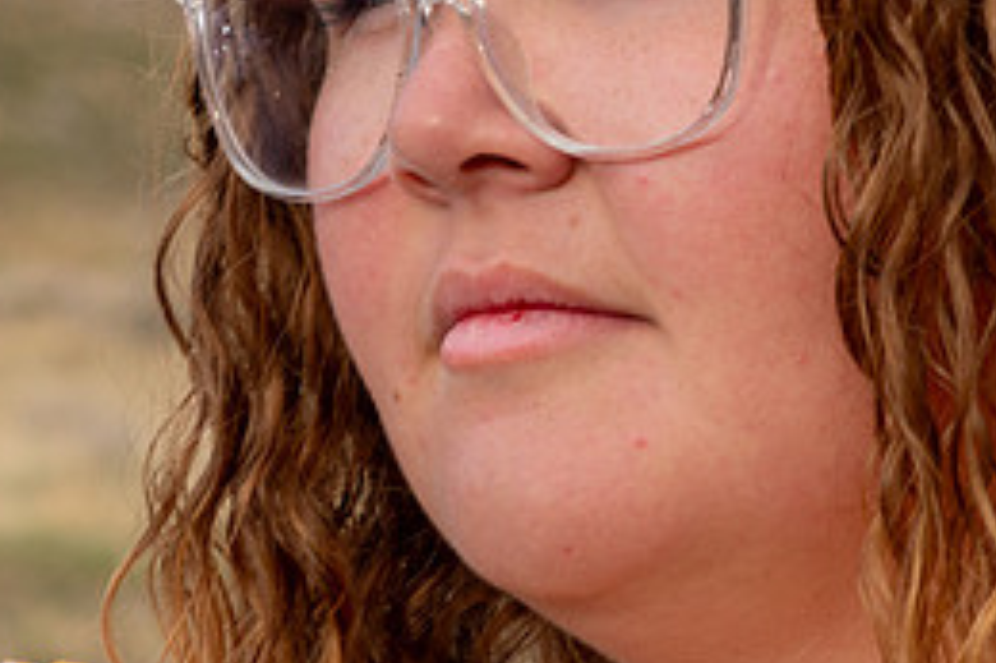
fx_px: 8156
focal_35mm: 295
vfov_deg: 4.7
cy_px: 128
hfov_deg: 7.0
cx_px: 287
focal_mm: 85
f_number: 11
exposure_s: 1/80
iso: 200
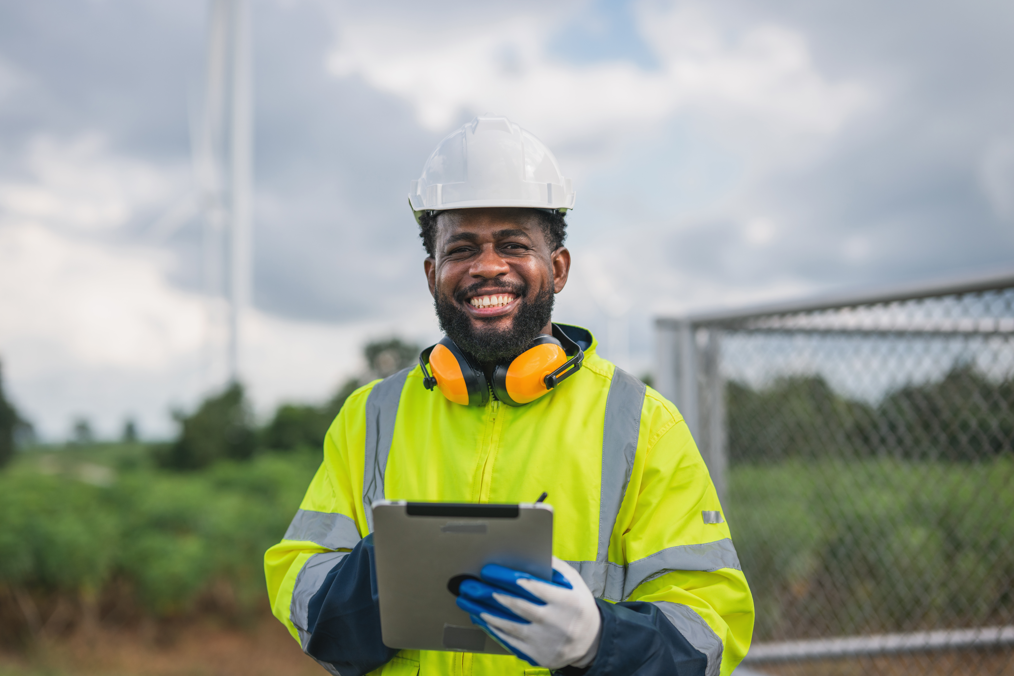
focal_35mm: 50
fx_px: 1408
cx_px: 507
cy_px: 338
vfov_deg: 27.0
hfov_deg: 39.6
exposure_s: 1/4000
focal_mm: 50
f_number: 1.8
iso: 125
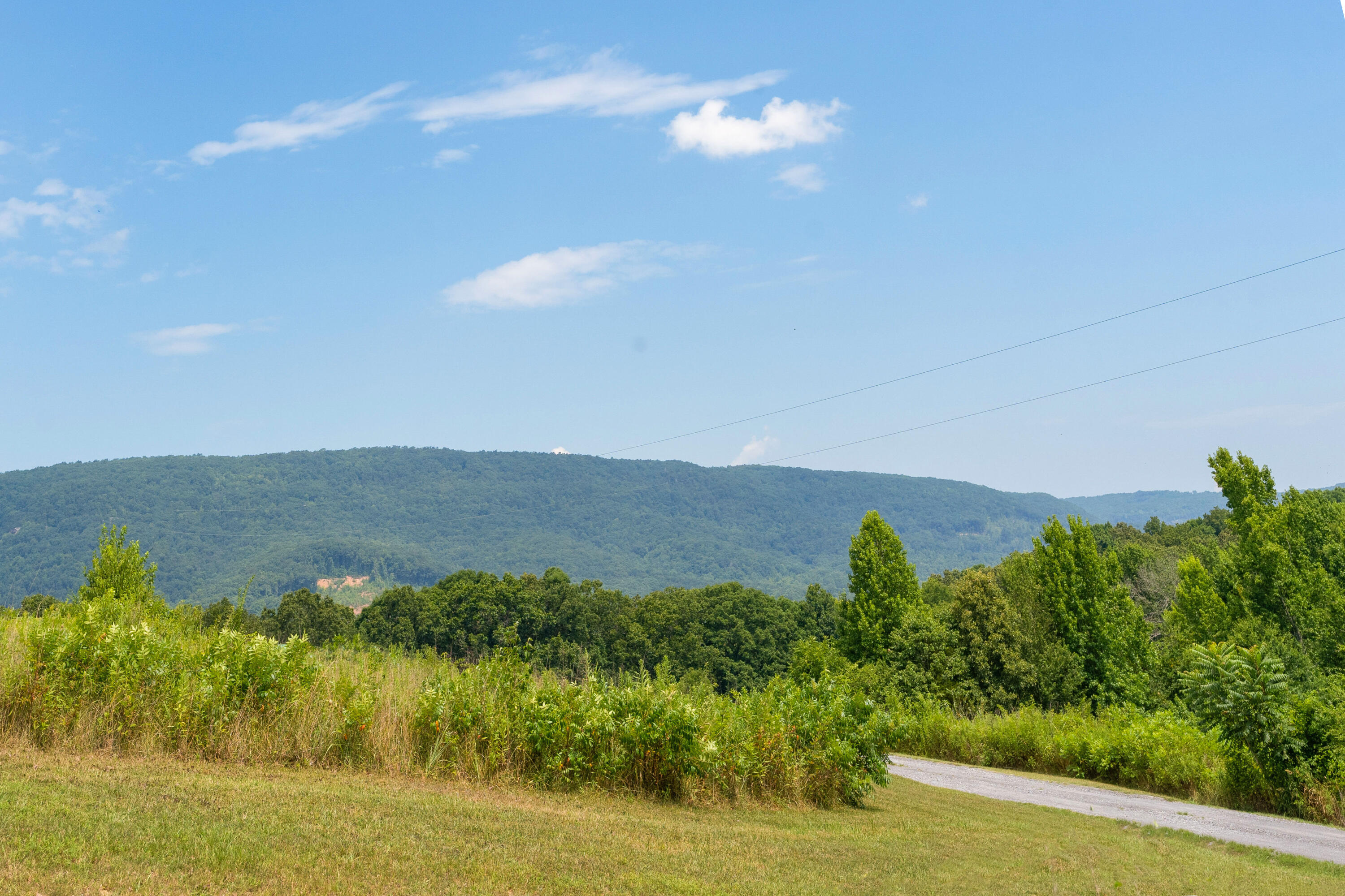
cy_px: 448
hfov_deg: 54.4
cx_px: 672
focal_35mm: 35
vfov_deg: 37.9
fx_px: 1308
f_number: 7.1
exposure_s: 1/1250
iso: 400
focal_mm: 35
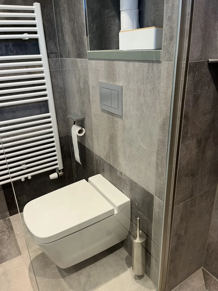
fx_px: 218
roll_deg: +2.3
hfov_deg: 53.1
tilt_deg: -21.8
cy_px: 146
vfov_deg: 67.3
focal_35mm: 26
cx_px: 109
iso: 100
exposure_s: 1/50
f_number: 1.6
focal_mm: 5.1
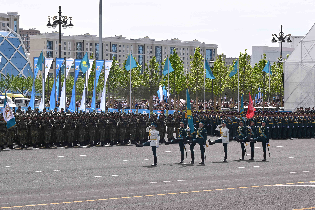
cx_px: 158
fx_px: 918
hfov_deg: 19.5
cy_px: 105
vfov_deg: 13.0
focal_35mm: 105
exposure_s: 1/640
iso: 64
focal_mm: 70
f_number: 7.1
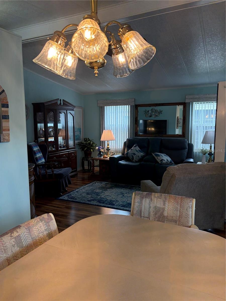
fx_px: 226
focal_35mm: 26
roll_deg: +0.1
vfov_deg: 67.3
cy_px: 150
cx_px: 113
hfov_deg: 53.1
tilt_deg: -5.8
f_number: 1.6
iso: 125
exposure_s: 1/129
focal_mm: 5.96
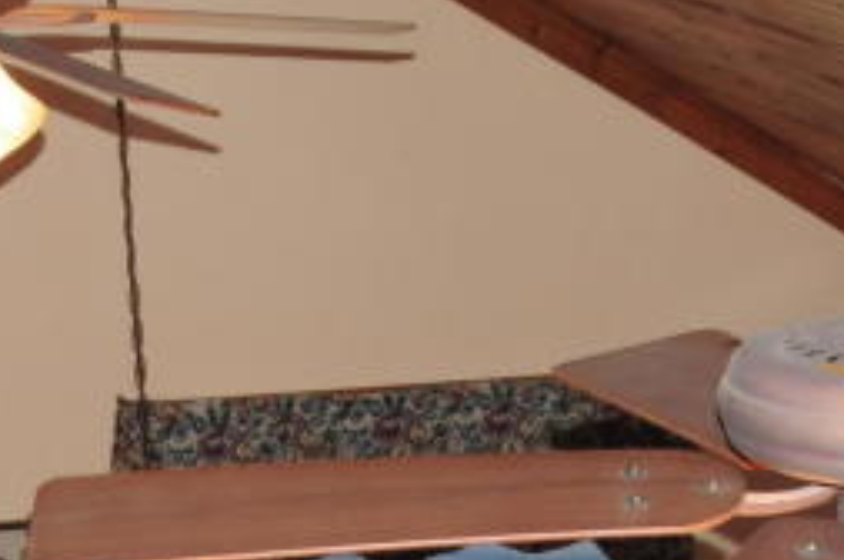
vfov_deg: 7.0
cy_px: 897
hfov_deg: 10.7
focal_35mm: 192
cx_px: 203
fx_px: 4496
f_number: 6.3
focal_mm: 28
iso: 800
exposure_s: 1/250
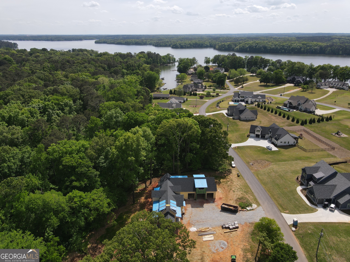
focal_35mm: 24
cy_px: 131
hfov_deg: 71.6
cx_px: 175
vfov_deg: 56.8
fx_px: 243
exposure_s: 1/800
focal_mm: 4.5
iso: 110
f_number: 2.8
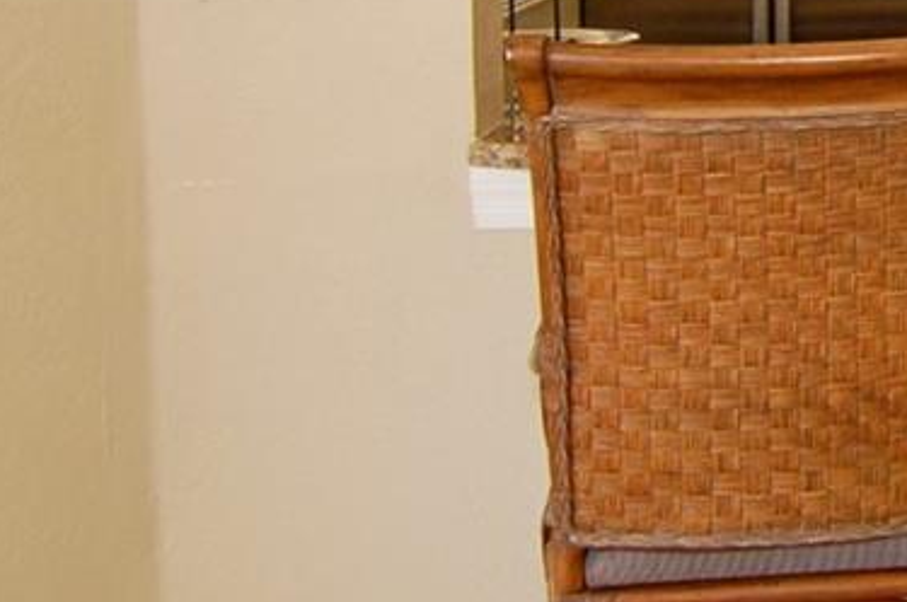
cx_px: 1417
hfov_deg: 20.4
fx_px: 2092
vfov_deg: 15.9
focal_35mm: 83
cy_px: -66
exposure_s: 1/50
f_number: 5
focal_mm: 13
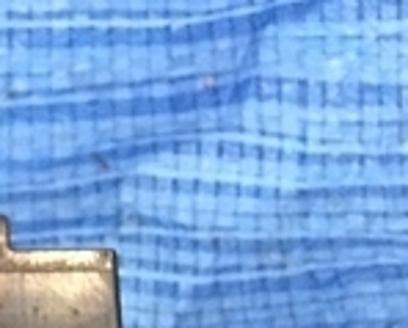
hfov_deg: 14.4
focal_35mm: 122
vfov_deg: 11.5
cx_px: -254
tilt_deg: -73.7
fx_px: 1476
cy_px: 637
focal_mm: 4.15
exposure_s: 1/30
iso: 160
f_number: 2.2
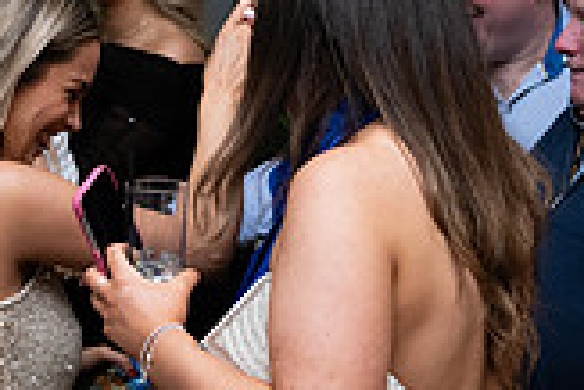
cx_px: 107
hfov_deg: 17.8
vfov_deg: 12.0
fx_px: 1851
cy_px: 252
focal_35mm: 114
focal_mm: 32
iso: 800
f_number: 3.5
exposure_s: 1/160
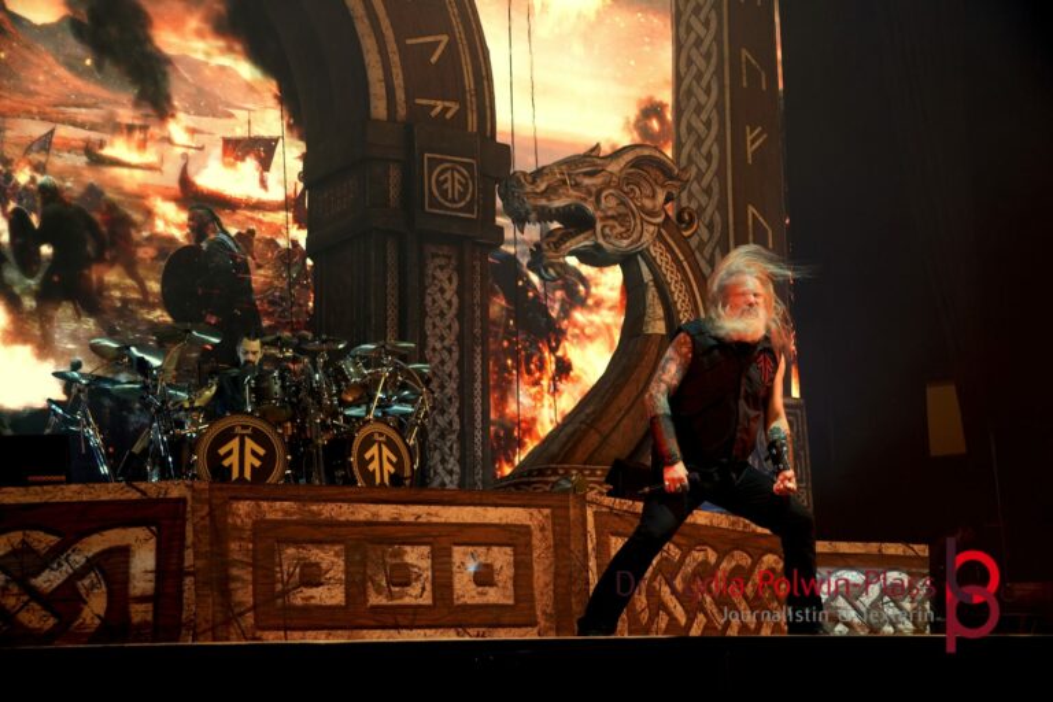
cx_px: 526
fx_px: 1579
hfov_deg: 36.9
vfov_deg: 25.1
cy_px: 351
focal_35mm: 54
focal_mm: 36
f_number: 4
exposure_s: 1/60
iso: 400
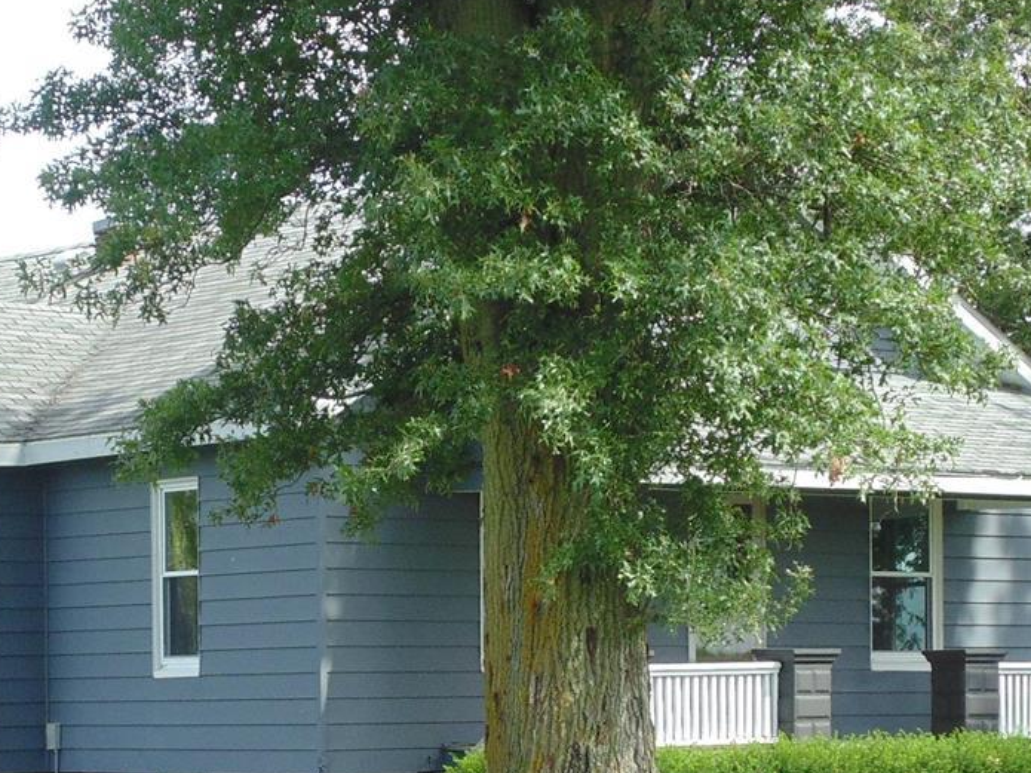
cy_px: 731
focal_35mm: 122
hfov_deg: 16.2
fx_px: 3633
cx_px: 476
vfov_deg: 12.0
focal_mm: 9.5
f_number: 3.9
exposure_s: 1/250
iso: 80
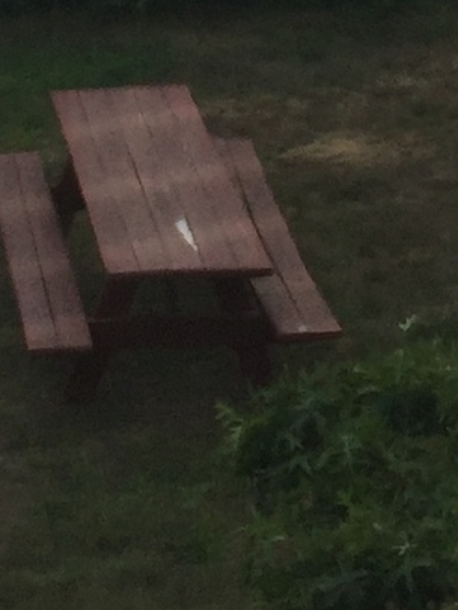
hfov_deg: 9.0
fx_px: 2909
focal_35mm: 165
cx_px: 356
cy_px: -637
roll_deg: +2.6
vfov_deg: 10.9
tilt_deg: -6.8
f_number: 2.2
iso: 32
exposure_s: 1/1014
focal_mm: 4.15
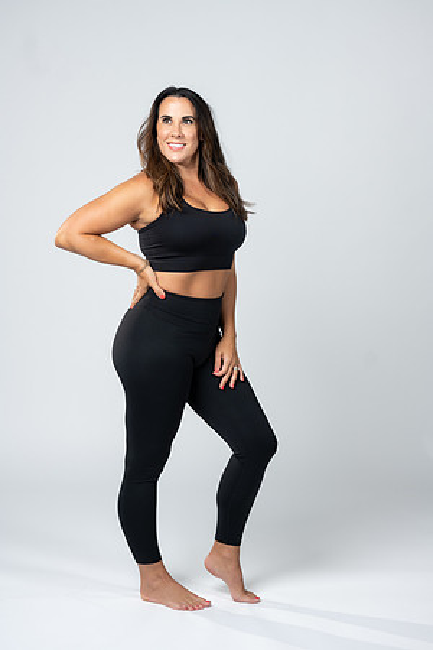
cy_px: 325
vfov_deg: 23.9
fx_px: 1533
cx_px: 216
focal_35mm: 85
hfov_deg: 16.1
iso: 200
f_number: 3.5
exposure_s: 1/160
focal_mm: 85
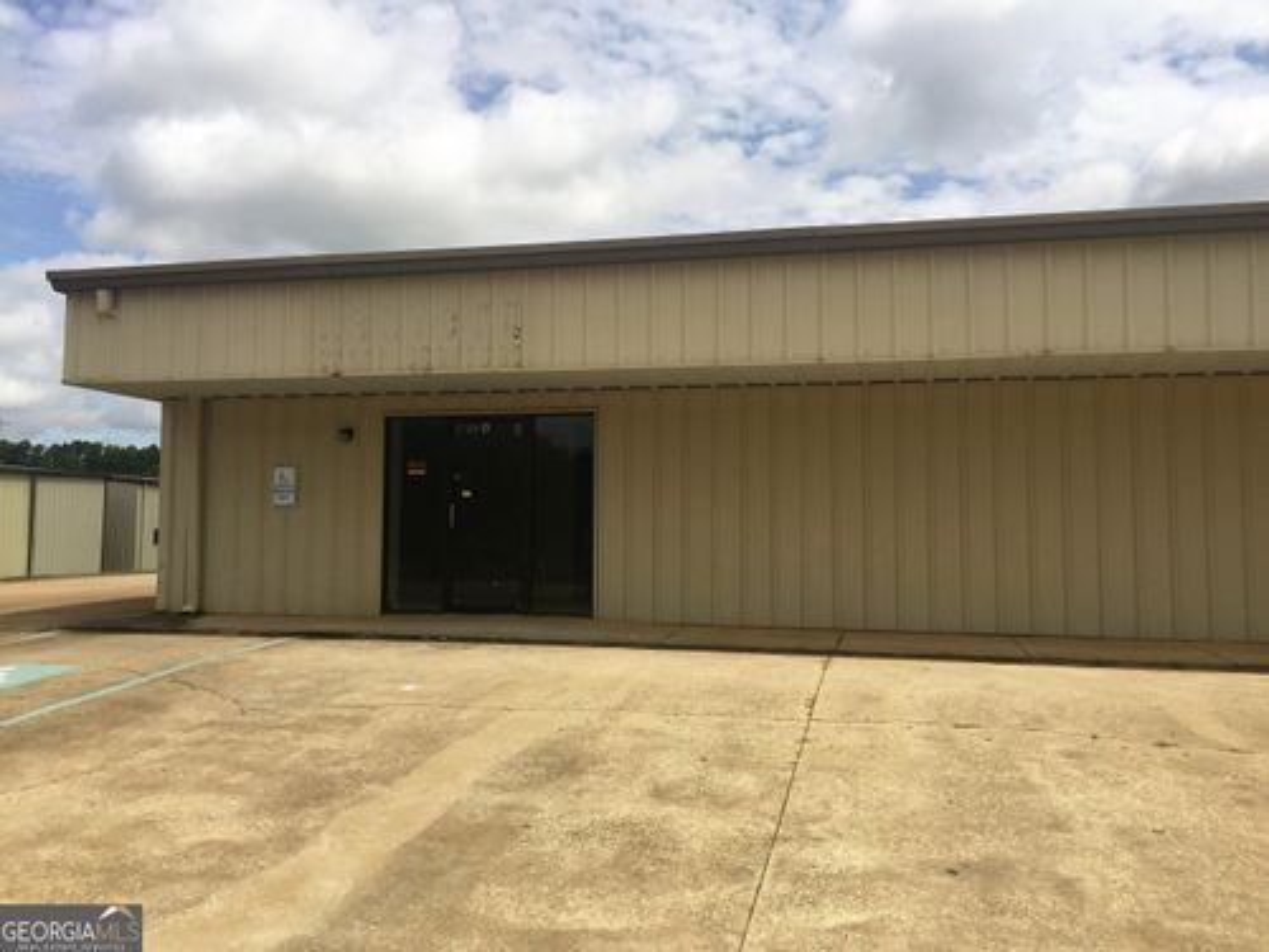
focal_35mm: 29
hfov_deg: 61.7
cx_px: 634
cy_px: 476
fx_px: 1063
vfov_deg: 48.2
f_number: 2.2
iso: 32
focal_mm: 4.15
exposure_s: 1/3300
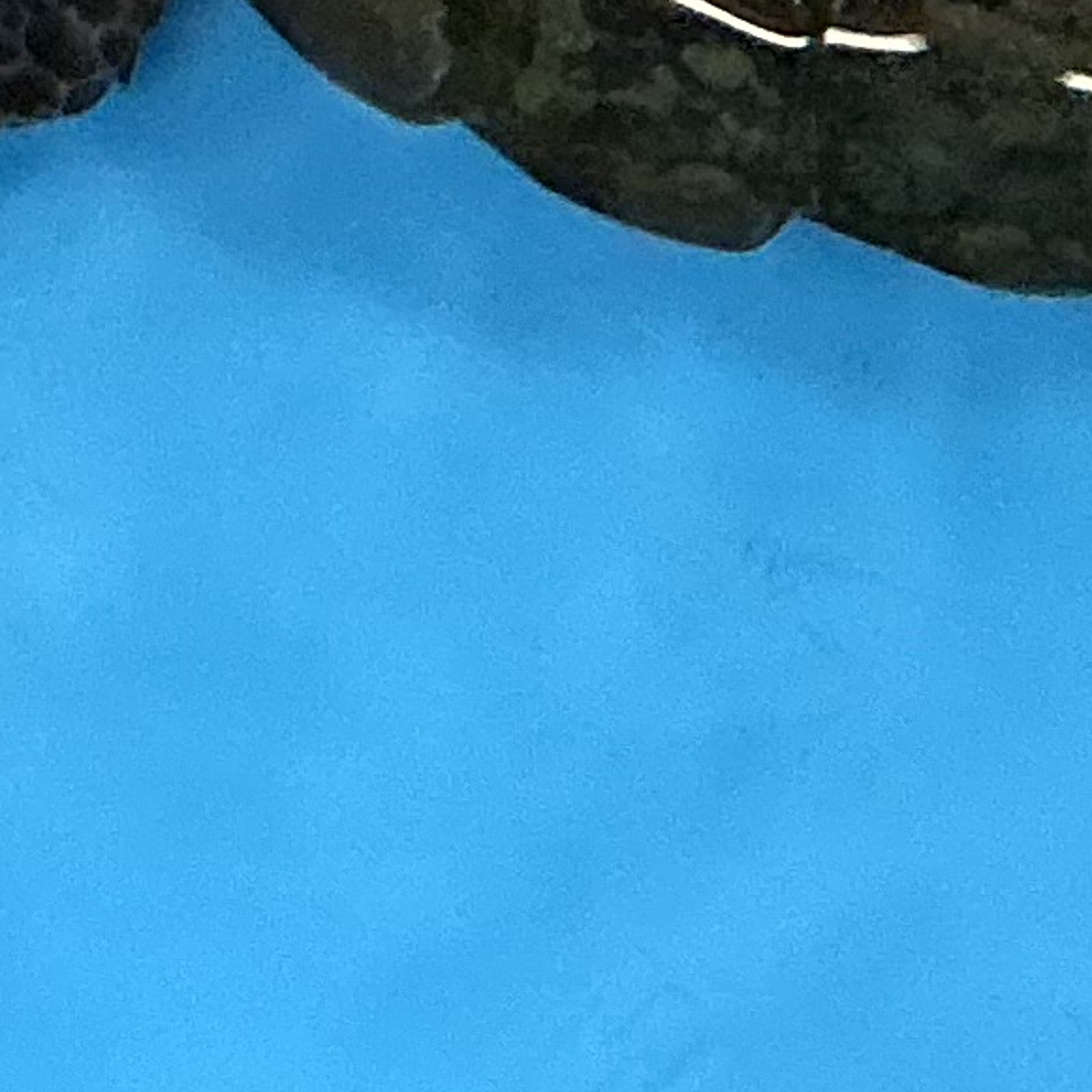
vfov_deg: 8.8
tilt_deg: -54.1
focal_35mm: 178
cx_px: 900
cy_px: -1646
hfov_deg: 9.8
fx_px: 6353
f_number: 1.8
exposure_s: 1/60
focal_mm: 3
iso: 125
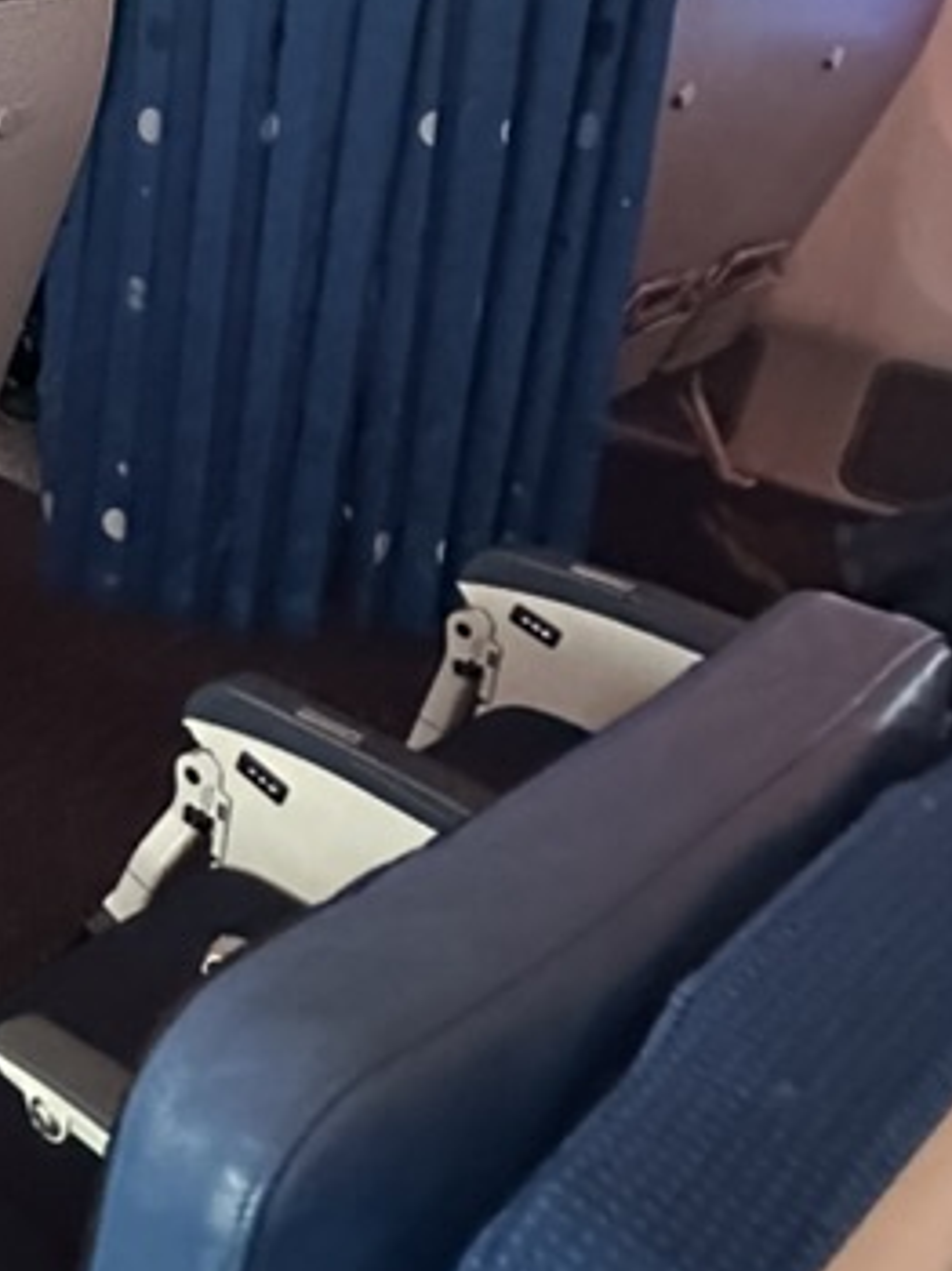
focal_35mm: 41
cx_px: -312
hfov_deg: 28.3
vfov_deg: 44.3
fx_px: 1505
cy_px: 323
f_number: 2.2
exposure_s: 1/30
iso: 1250
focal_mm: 2.22
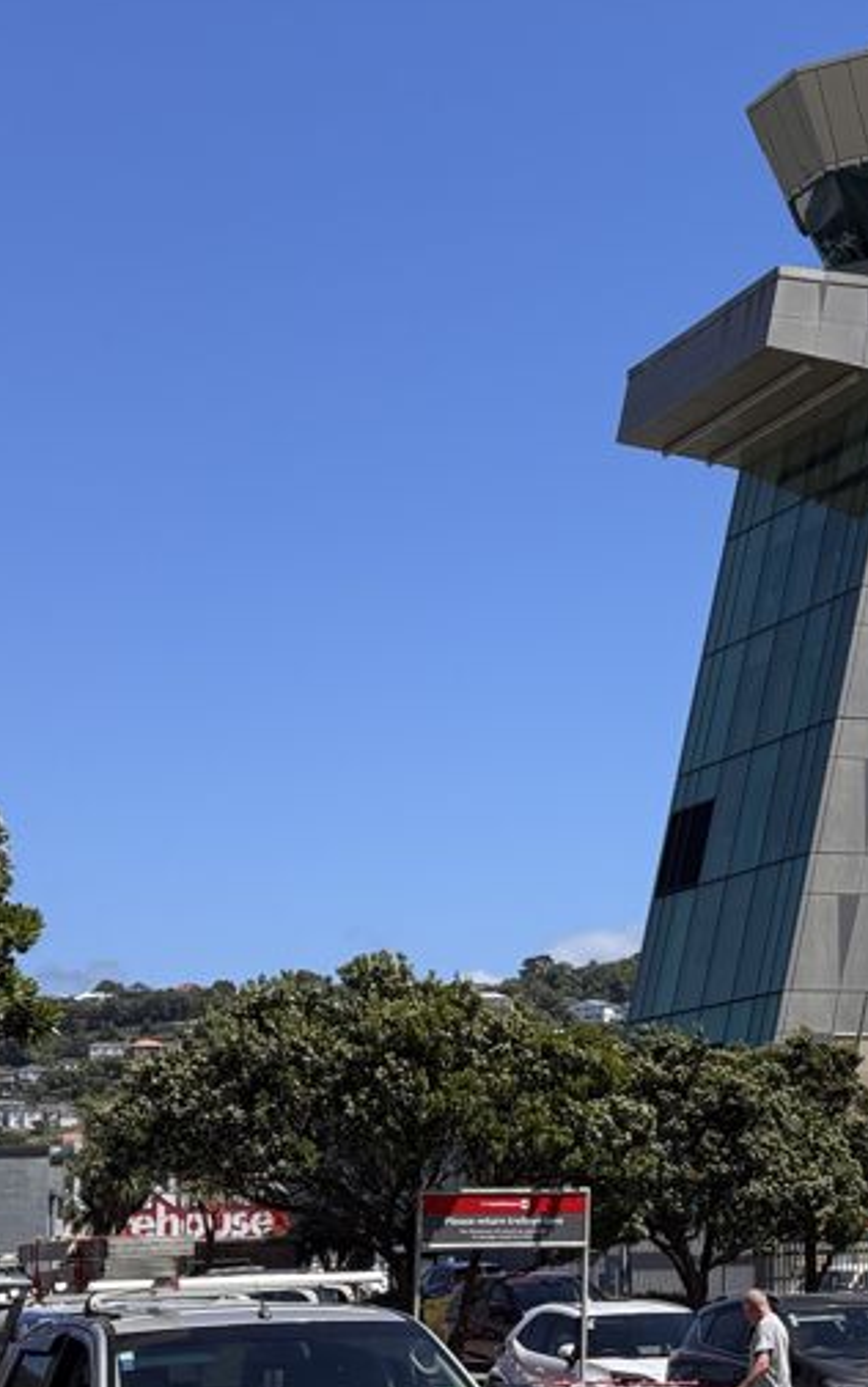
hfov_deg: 14.5
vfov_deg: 23.8
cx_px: 1085
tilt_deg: +8.1
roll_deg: +2.2
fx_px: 3290
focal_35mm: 87
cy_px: 695
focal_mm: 6.76
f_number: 1.78
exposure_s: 1/4975
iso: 64
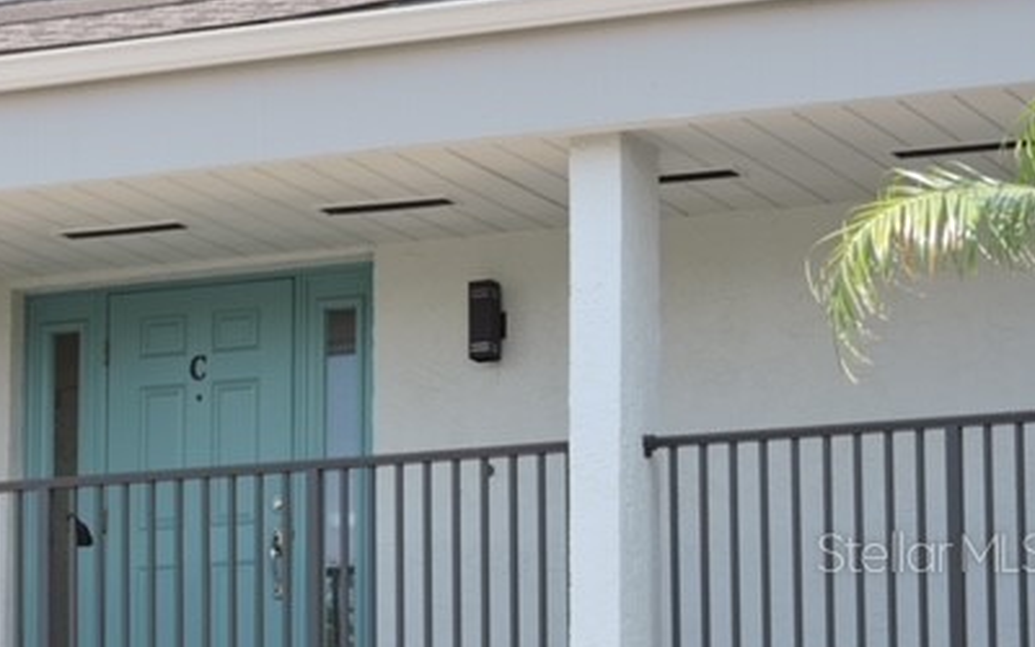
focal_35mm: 161
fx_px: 4541
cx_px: 233
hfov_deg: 13.0
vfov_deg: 8.1
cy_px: 551
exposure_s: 1/160
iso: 100
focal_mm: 17
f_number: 4.8
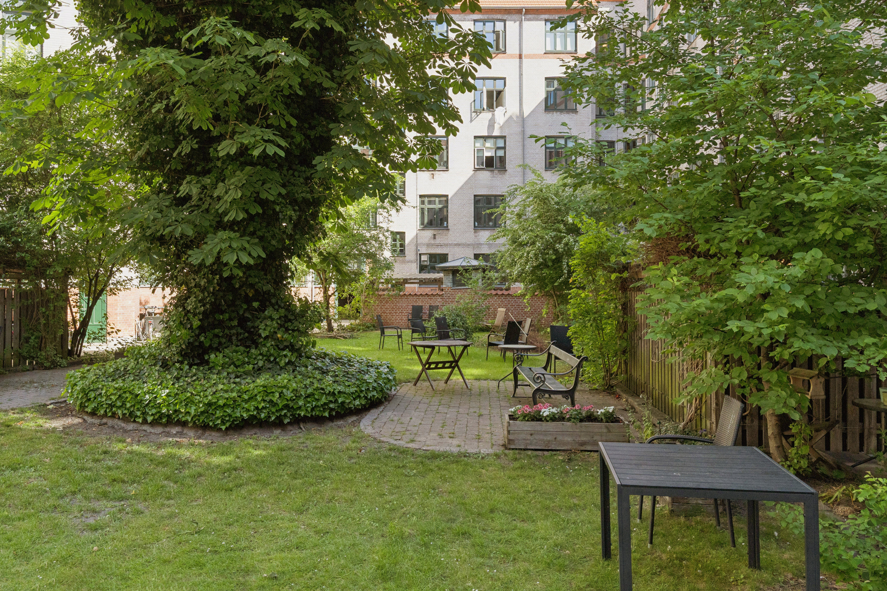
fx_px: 665
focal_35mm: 27
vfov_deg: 47.9
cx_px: 444
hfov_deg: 67.4
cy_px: 296
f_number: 7.1
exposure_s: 1/400
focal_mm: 18
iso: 800
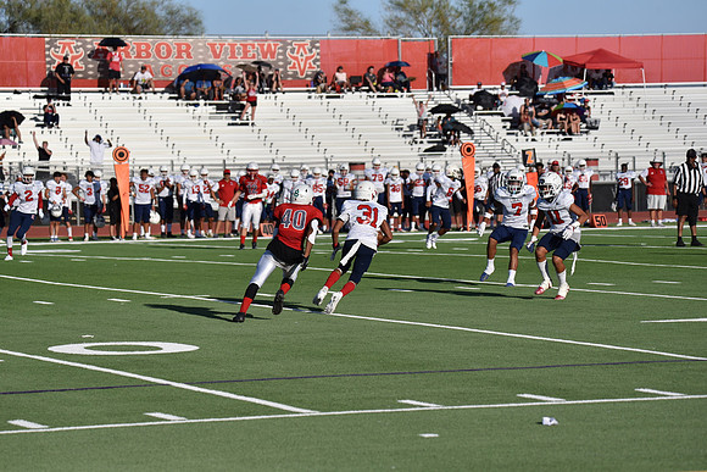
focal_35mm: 150
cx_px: 354
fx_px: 2946
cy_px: 236
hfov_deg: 13.7
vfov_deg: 9.2
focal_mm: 150
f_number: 5.6
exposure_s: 1/4000
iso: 320
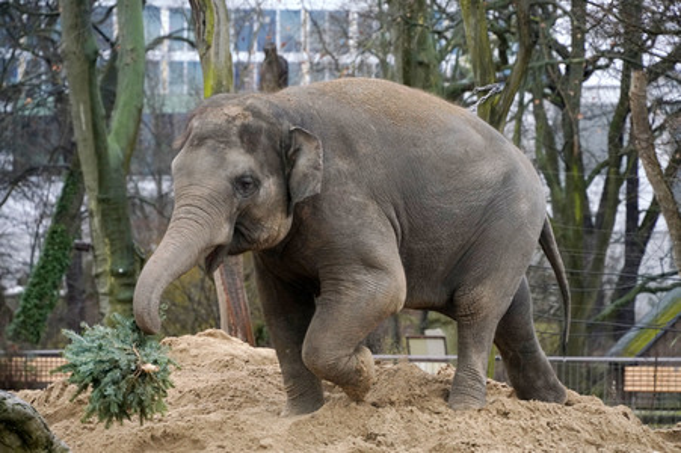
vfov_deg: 6.9
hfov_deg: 10.3
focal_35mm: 200
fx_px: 3780
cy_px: 226
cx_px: 340
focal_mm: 200
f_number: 6.3
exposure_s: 1/640
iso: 3200
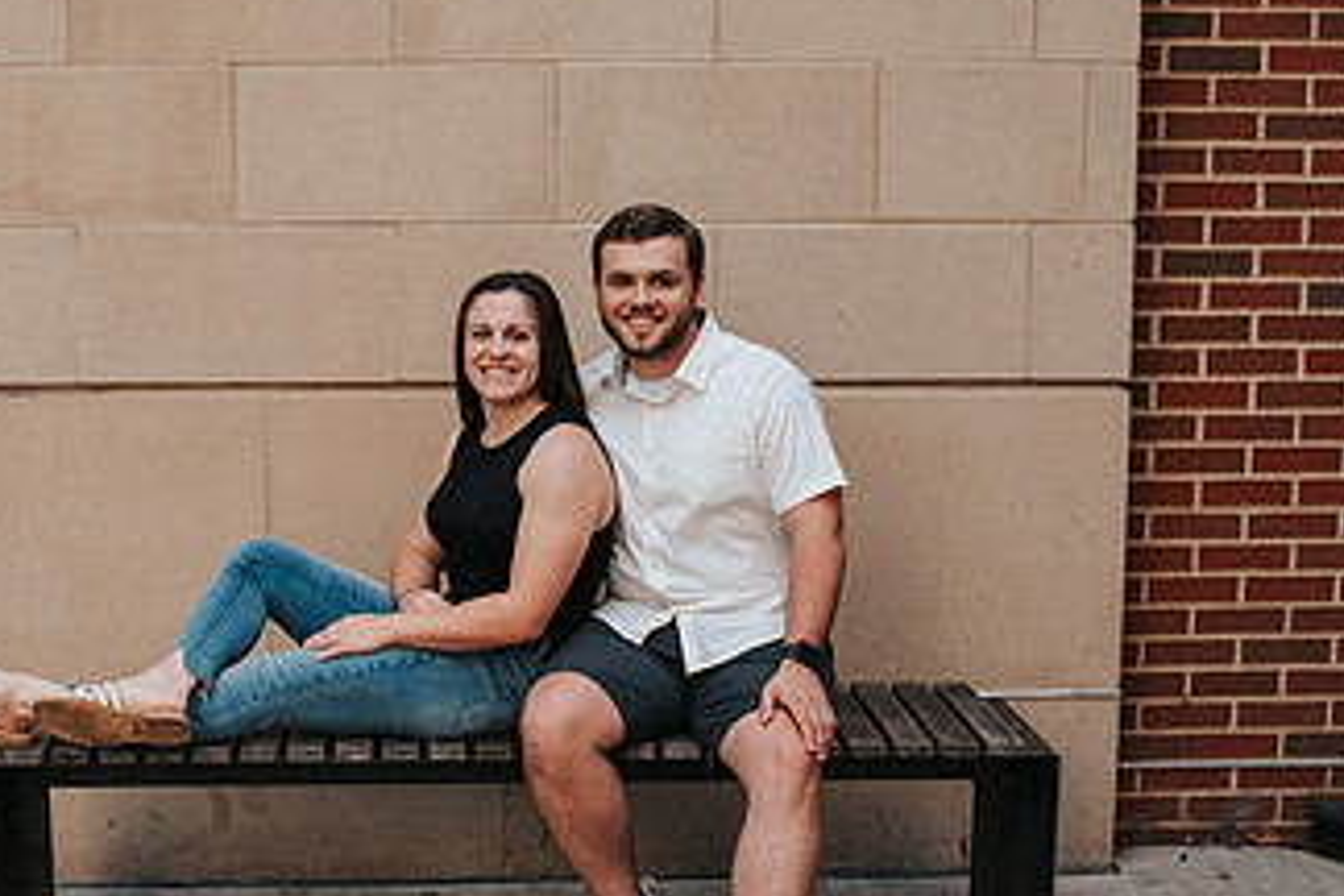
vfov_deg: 21.6
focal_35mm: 63
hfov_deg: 31.8
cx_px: 514
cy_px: 508
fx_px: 2352
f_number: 3.2
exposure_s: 1/250
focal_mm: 35
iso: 125
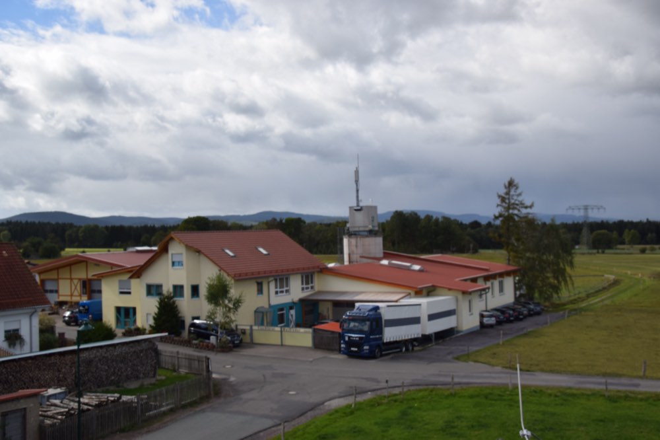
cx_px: 330
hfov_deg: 49.6
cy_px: 220
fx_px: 715
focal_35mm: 39
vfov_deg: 34.2
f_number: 11
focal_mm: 26
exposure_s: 1/200
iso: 100
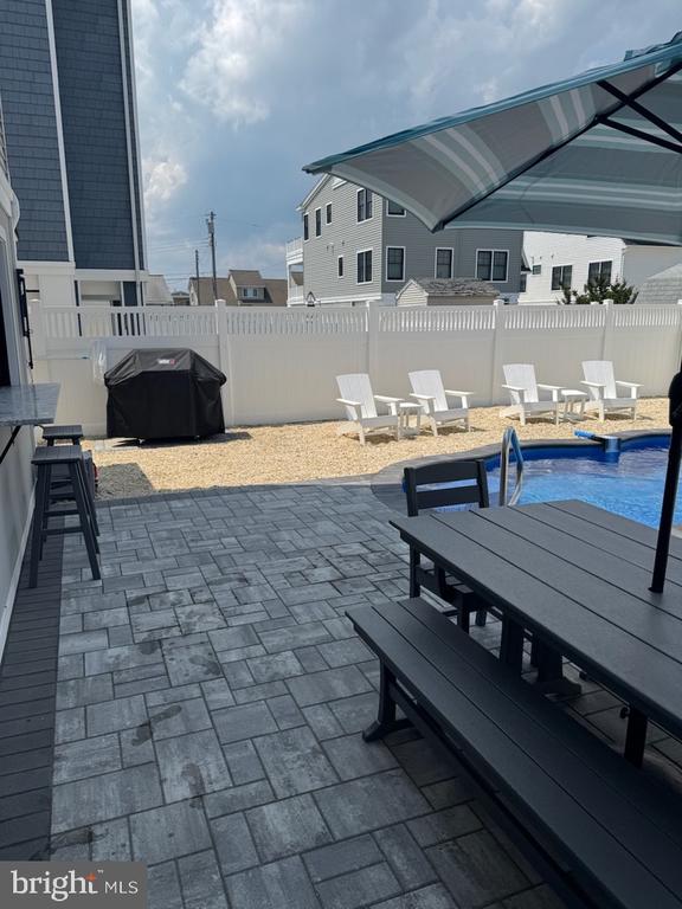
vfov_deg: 71.6
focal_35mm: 24
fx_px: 630
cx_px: 341
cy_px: 454
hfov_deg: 56.8
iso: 80
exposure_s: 1/7937
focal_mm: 6.76
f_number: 1.78
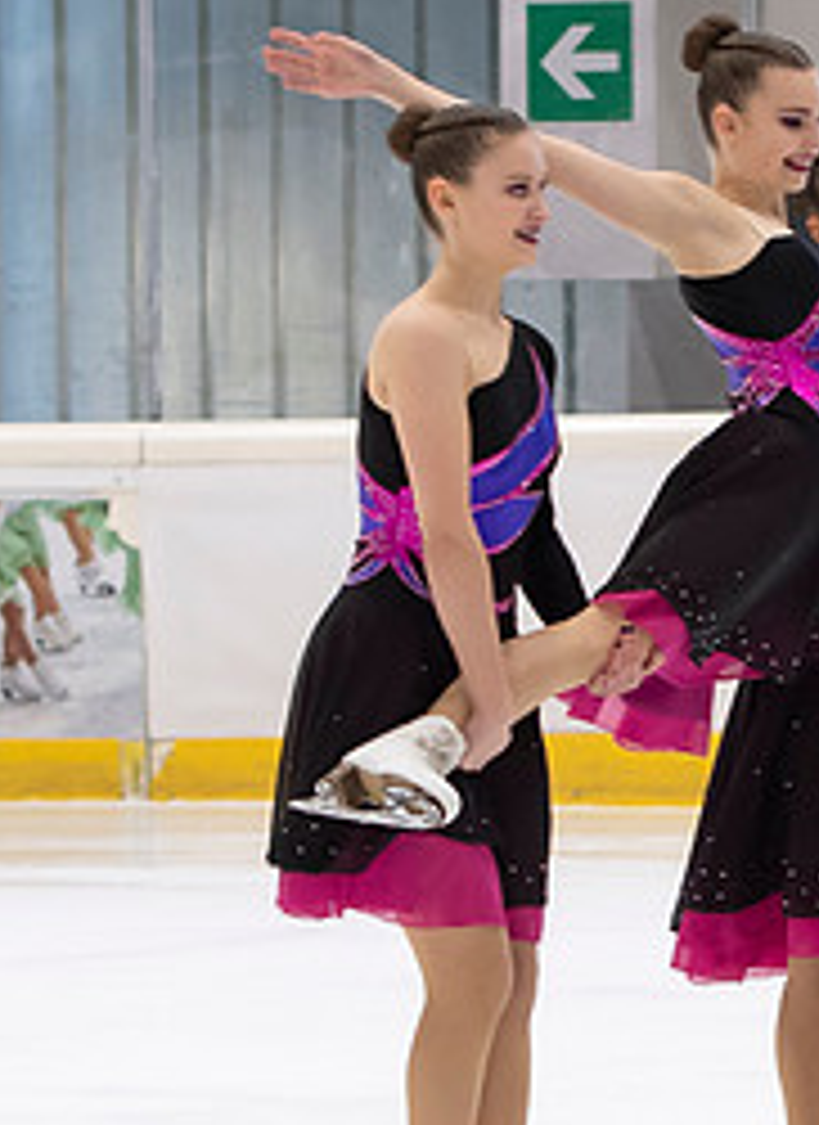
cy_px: 471
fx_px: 14504
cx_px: 820
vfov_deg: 4.4
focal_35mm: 451
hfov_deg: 3.2
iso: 800
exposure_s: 1/200
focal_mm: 70
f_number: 3.5
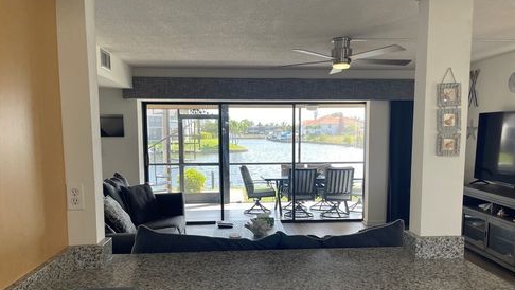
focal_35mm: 28
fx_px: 383
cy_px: 173
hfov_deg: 67.9
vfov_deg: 41.4
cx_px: 259
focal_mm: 5.1
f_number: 1.6
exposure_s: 1/120
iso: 32
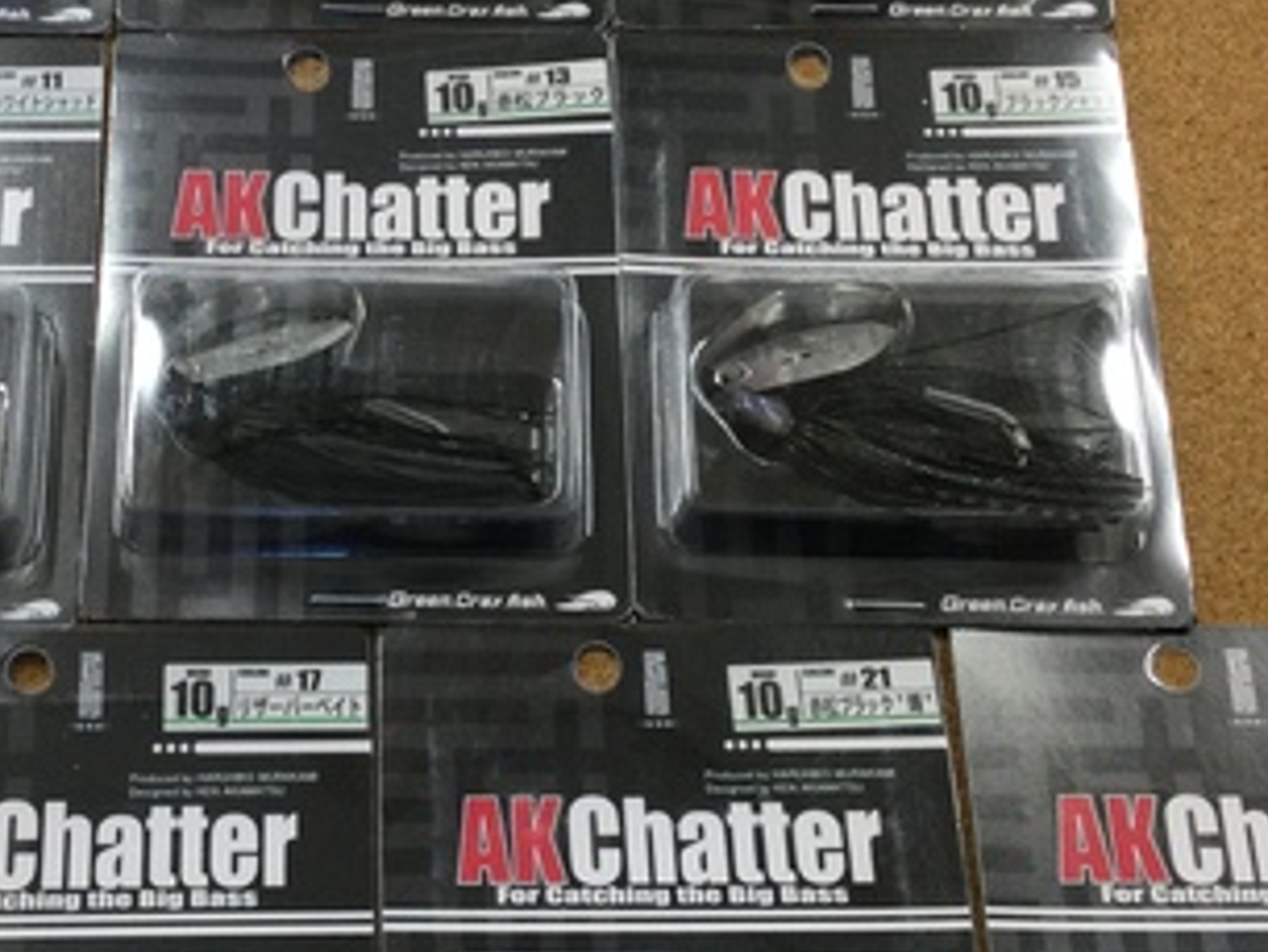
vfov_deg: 24.0
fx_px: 2235
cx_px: 328
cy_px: 428
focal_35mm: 61
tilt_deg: -67.7
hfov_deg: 31.2
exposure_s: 1/30
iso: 40
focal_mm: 3.3
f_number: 2.4
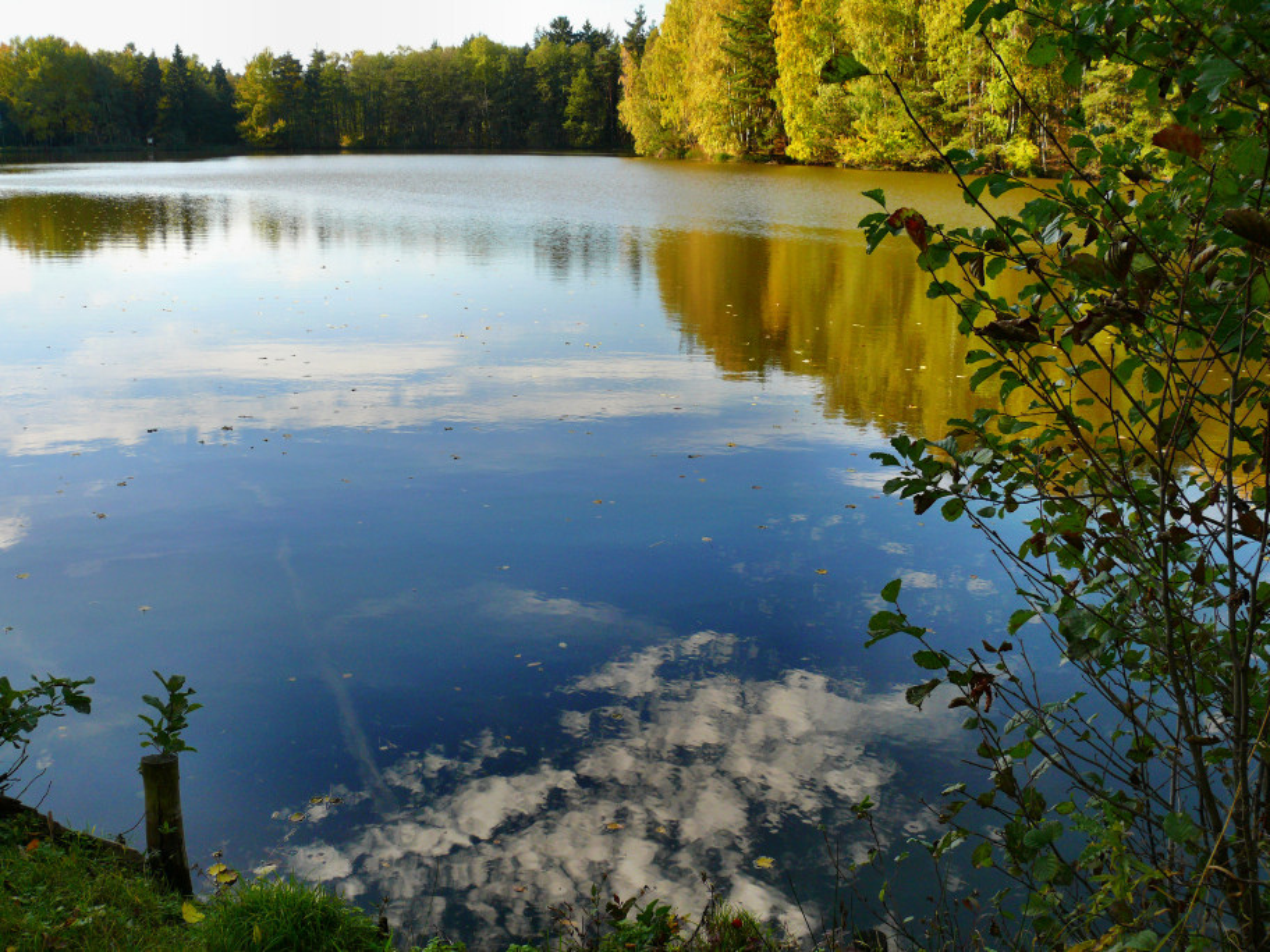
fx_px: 1284
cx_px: 635
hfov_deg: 52.6
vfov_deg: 40.7
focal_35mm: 35
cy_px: 476
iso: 100
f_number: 3.6
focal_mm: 7.4
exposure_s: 1/320
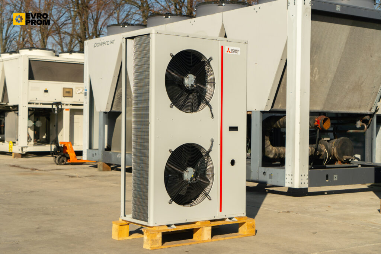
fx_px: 603
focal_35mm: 57
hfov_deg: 35.0
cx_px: 190
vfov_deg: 23.8
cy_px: 127
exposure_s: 1/320
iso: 100
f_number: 7.1
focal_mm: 57
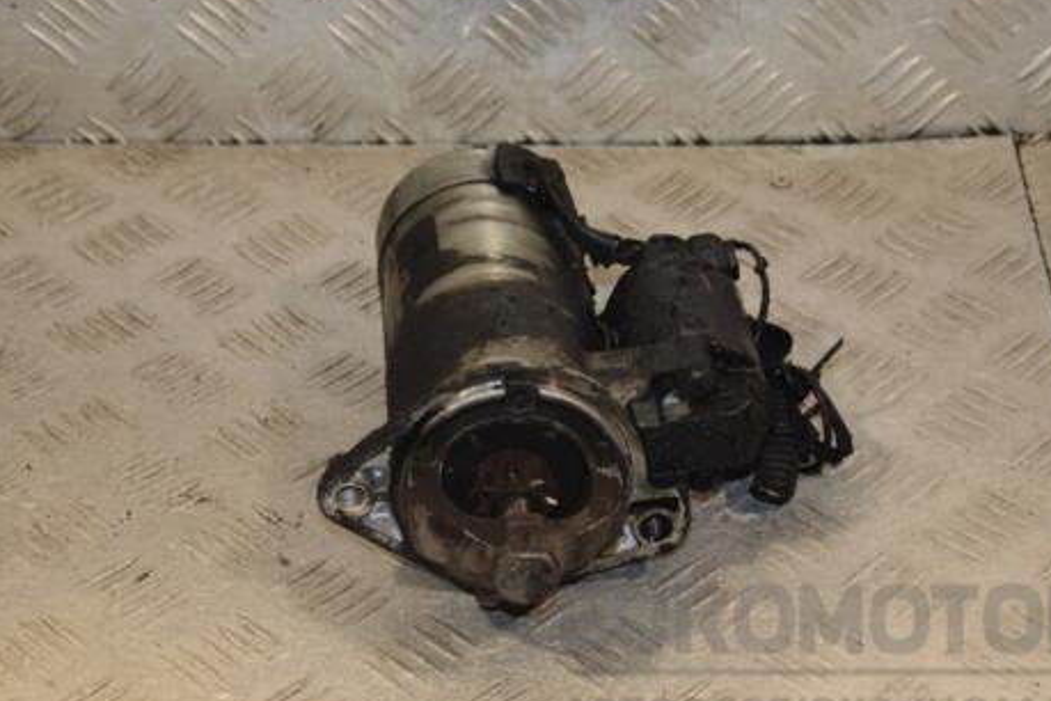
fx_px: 2861
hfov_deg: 20.8
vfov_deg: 14.0
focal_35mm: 98
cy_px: 314
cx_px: 517
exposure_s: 1/200
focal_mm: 50
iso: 800
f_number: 6.3
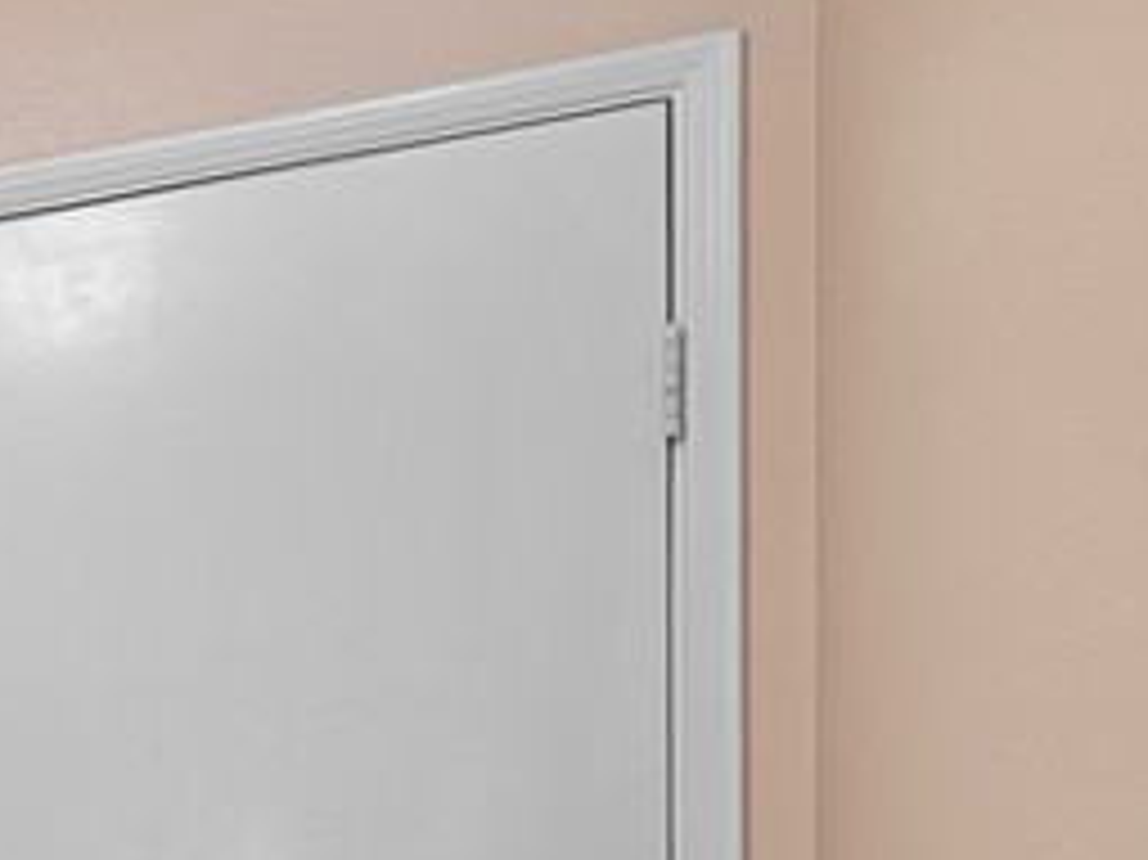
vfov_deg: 23.9
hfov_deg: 21.9
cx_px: -882
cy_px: 903
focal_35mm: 58
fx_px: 1923
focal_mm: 15
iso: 100
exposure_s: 2.5
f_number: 9
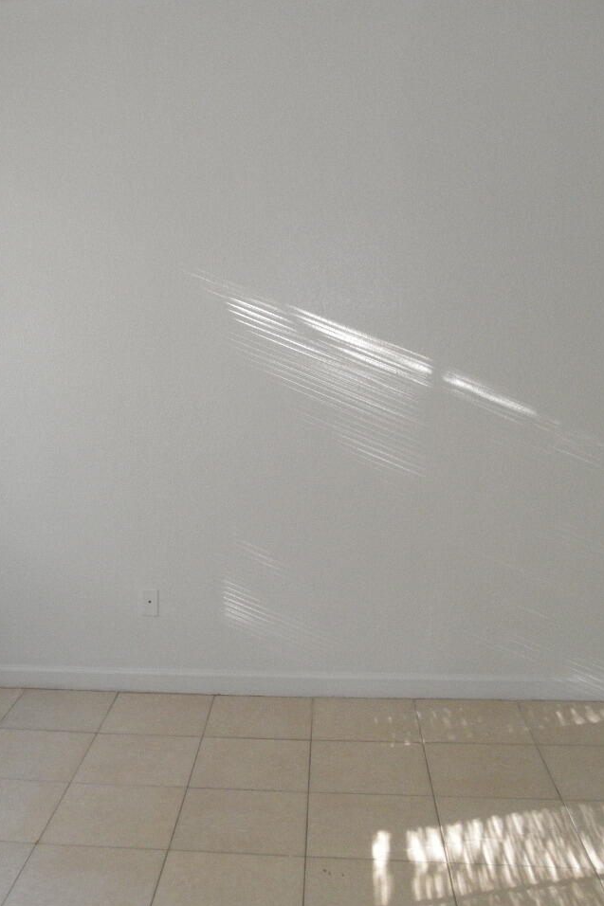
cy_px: 454
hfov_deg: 33.6
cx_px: 160
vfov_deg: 49.6
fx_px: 982
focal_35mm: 39
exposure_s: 1/30
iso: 200
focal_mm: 5
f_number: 3
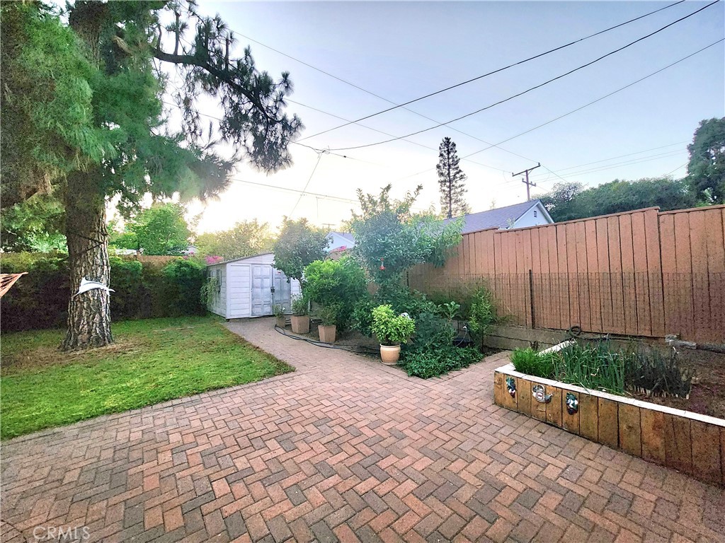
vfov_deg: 89.9
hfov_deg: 106.2
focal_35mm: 13
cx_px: 362
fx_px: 272
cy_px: 272
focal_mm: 2.2
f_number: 2.2
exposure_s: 1/40
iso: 320
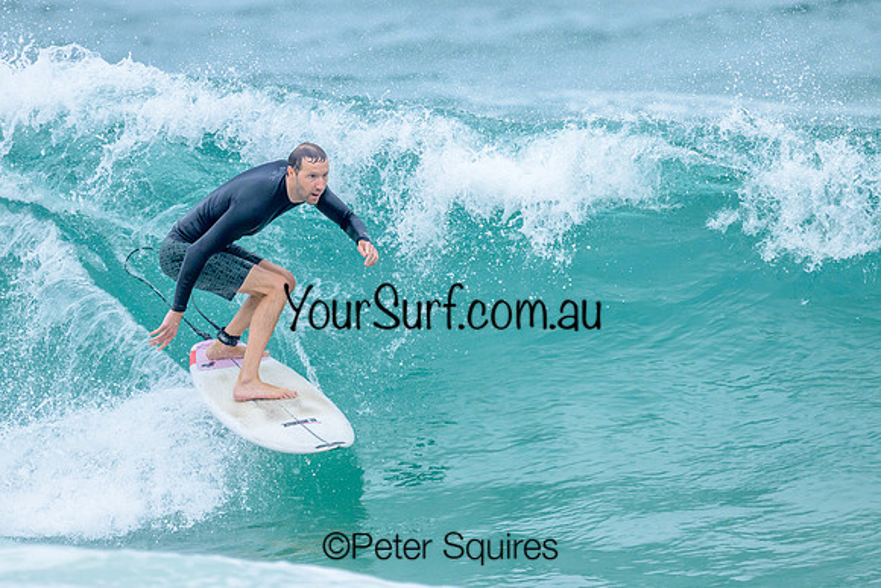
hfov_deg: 1.9
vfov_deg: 1.3
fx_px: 26915
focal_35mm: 1100
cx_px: 409
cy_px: 300
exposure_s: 1/3200
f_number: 6.3
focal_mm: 800
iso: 1250
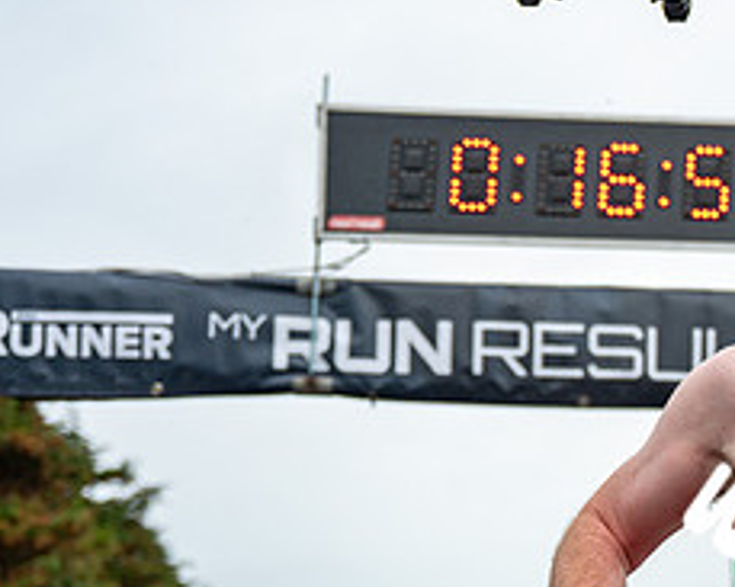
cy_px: 585
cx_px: 796
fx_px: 2066
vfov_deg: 15.9
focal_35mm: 95
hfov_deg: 19.4
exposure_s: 1/1250
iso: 320
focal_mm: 40
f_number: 2.8
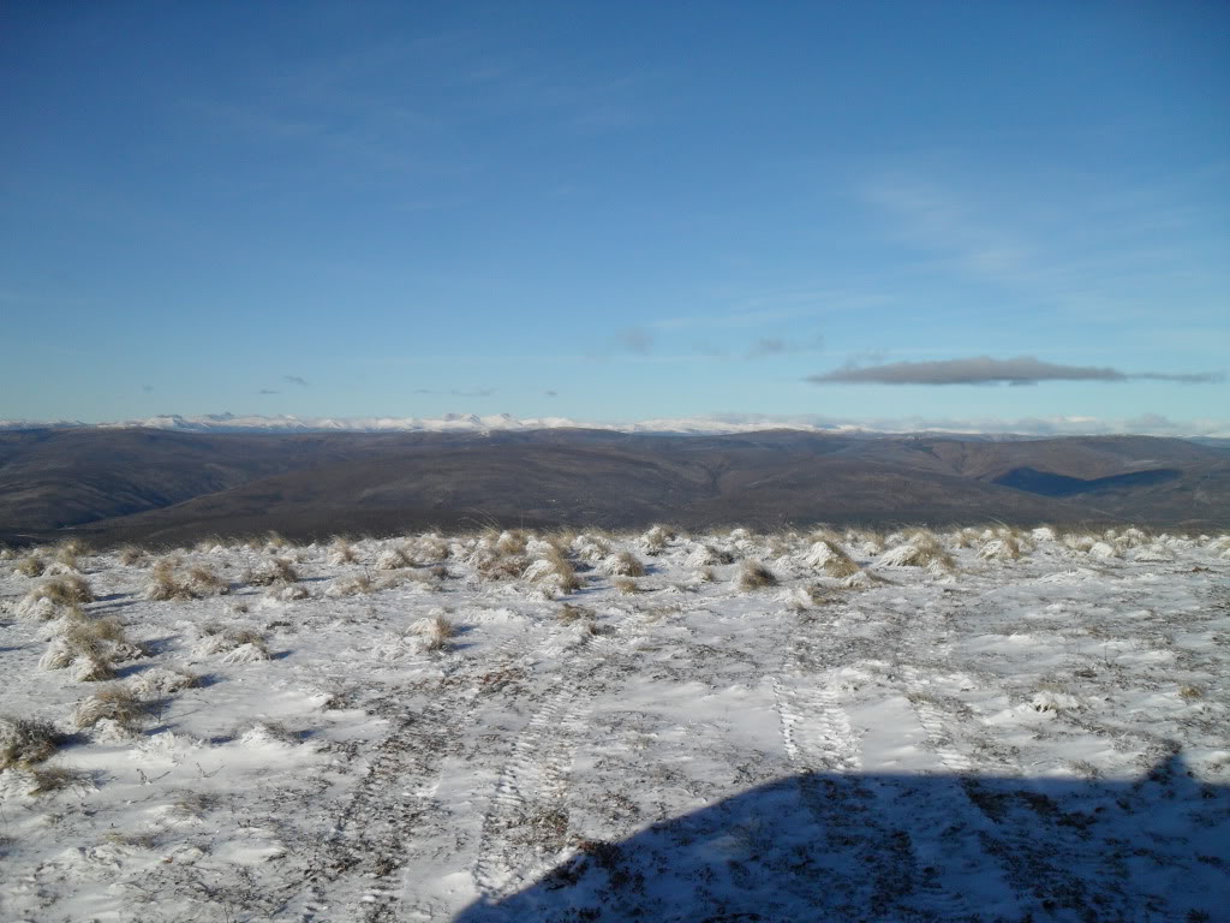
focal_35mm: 35
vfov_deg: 40.7
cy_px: 462
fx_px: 1244
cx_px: 615
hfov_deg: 52.6
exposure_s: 1/350
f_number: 8.9
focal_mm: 6.2
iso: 100
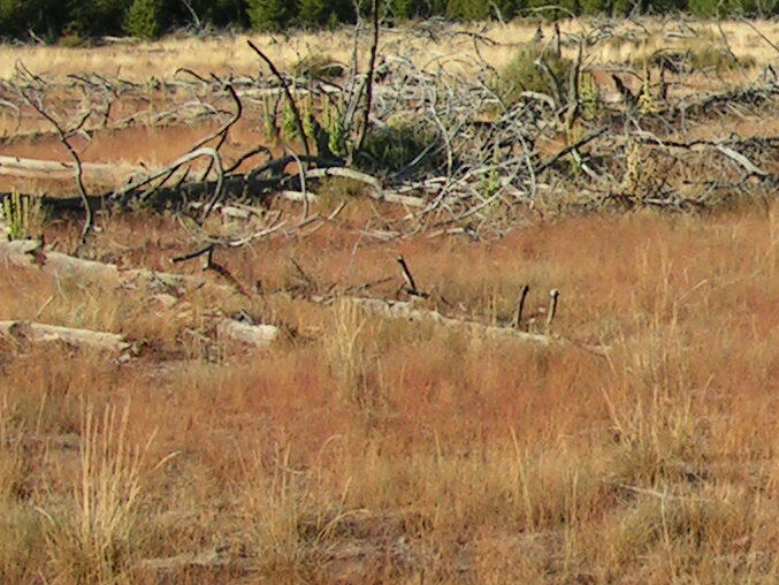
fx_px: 2588
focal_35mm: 115
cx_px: 1022
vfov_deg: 12.9
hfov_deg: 16.2
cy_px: 266
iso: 50
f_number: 5.6
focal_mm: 5.8
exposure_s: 1/250
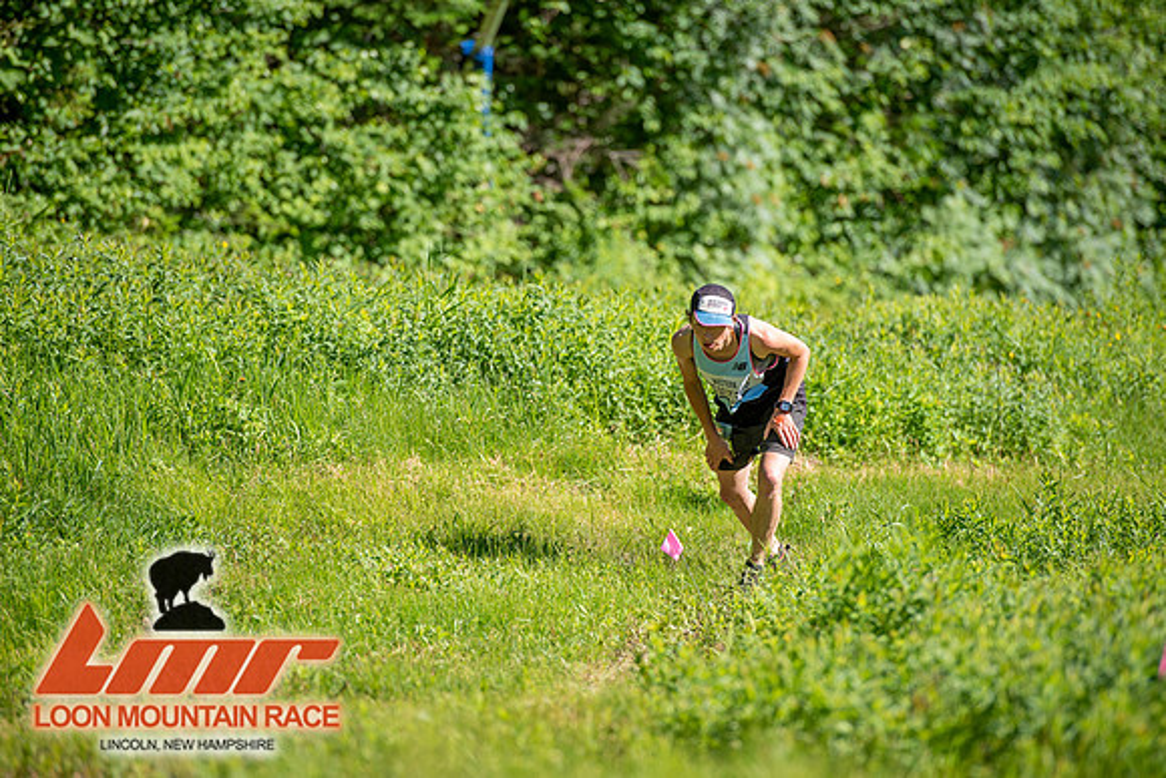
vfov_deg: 6.9
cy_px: 389
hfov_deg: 10.3
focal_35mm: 200
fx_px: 6479
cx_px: 583
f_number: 3.5
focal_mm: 200
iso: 100
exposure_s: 1/640
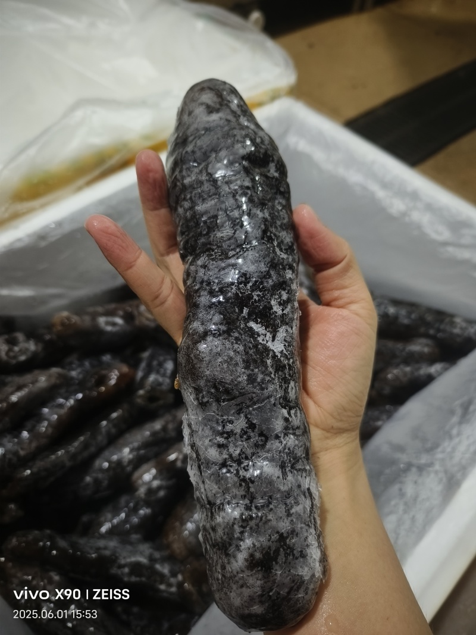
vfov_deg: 73.9
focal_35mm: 23
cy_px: 318
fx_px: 422
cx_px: 238
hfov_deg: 58.9
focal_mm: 5.5
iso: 580
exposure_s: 1/50
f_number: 1.75
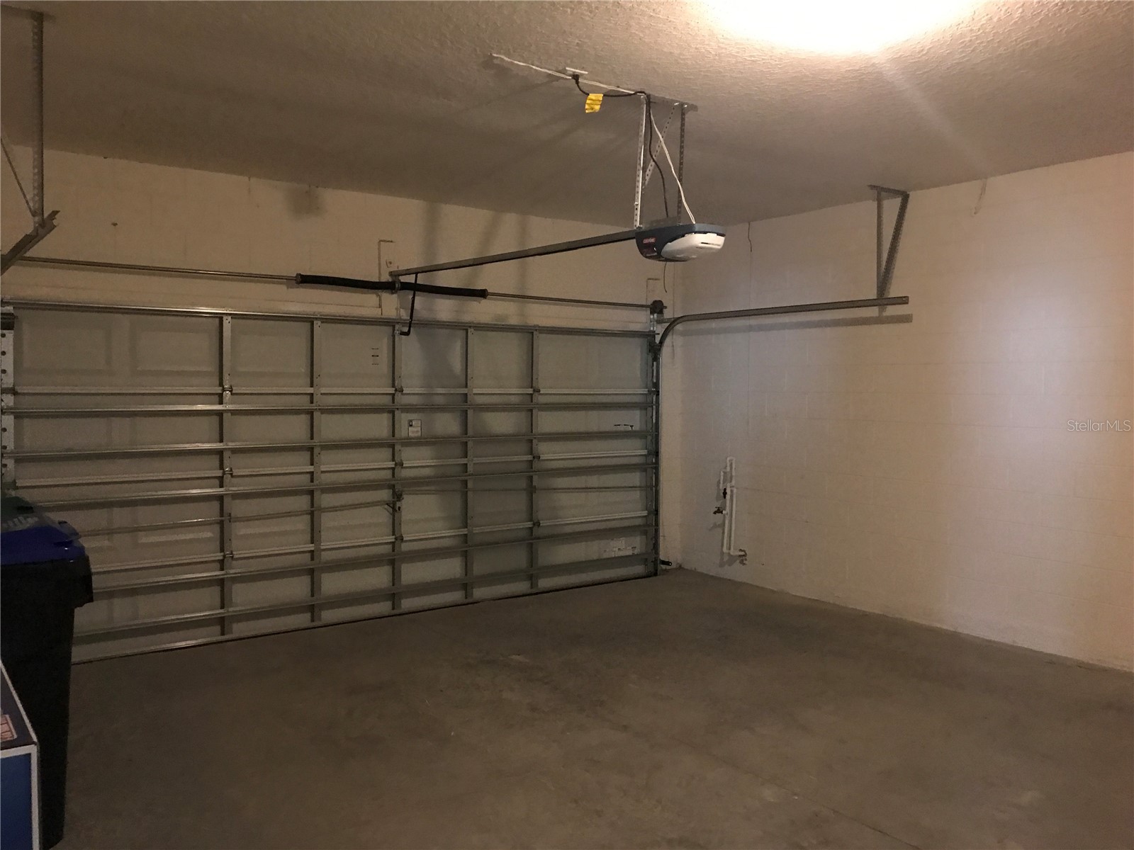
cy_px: 425
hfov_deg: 63.4
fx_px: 917
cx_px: 567
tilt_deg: -2.7
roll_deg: +0.4
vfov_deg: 49.7
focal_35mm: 28
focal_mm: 3.99
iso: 100
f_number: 1.8
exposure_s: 1/4
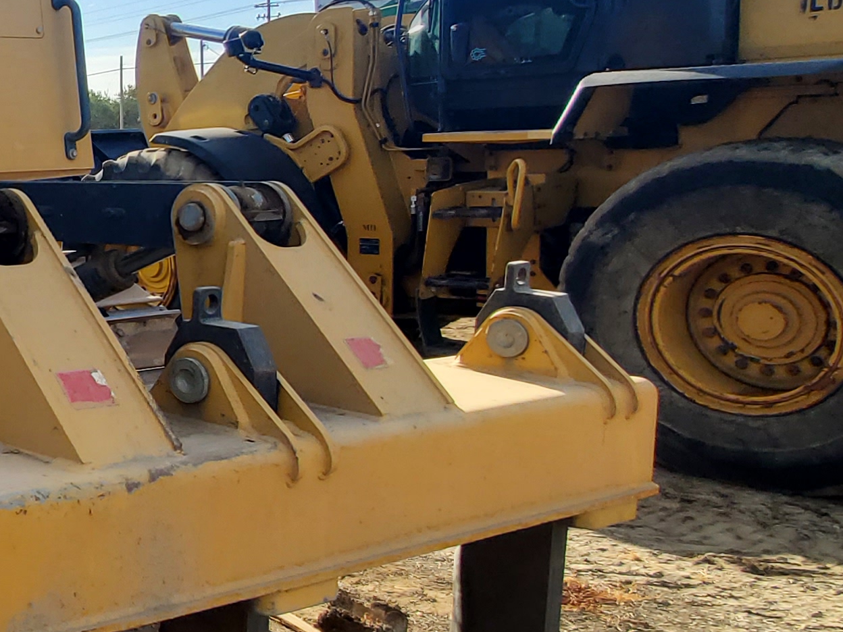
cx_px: -335
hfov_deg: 29.2
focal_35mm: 48
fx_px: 1169
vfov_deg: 30.2
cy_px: 252
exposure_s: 1/1033
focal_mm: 1.8
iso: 50
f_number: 2.2
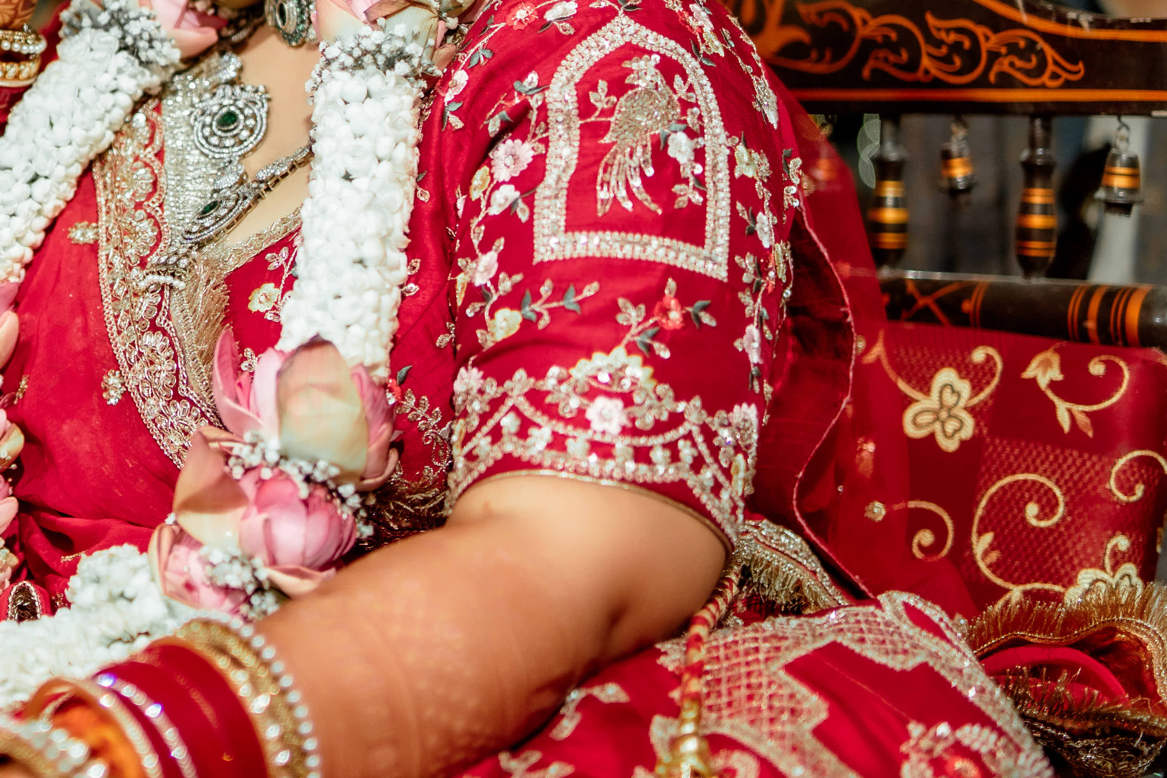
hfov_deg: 22.2
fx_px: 2820
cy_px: 139
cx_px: -90
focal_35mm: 87
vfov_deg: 15.6
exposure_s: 1/250
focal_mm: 35
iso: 125
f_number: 1.4
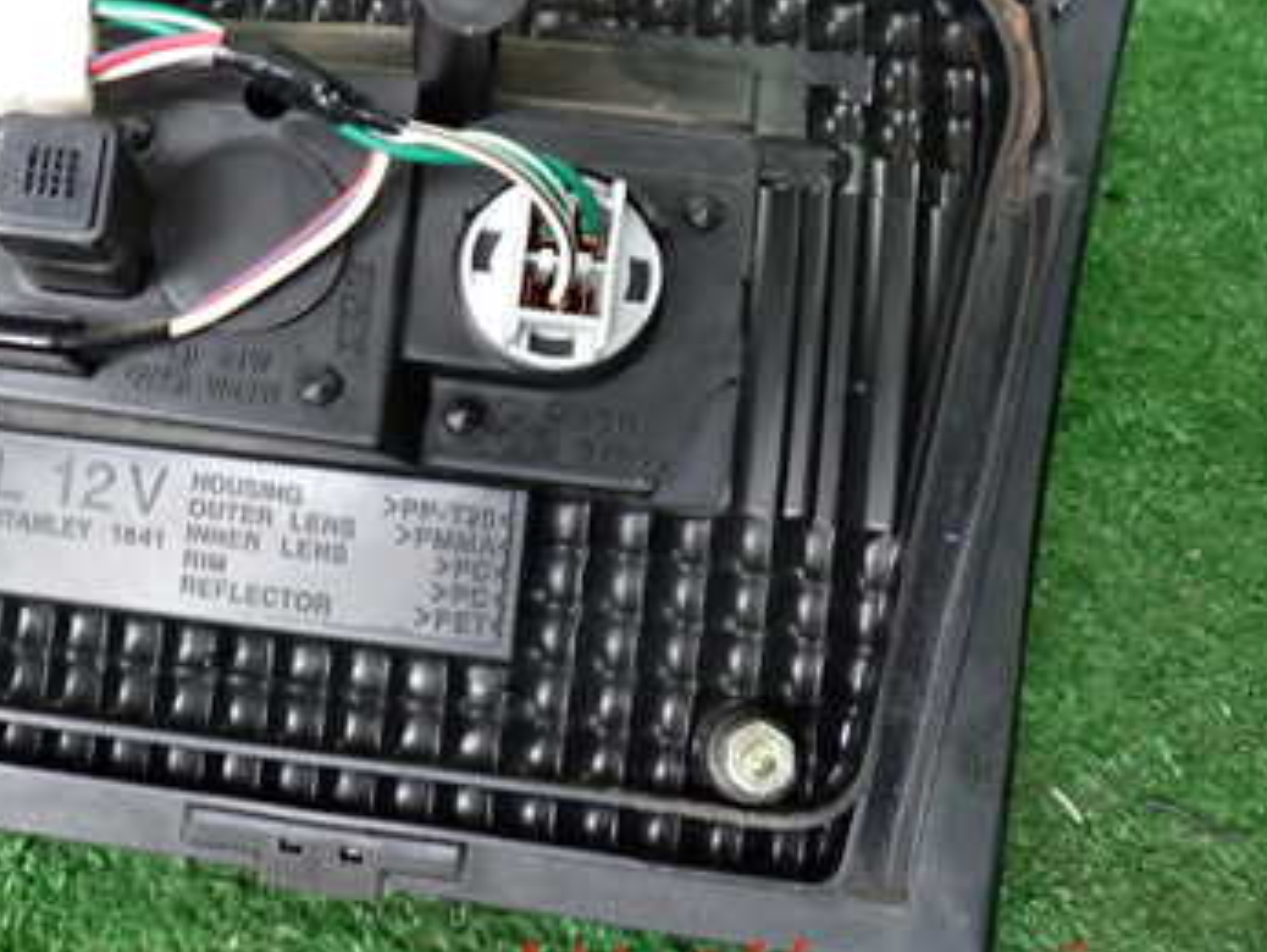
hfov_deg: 35.6
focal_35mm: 52
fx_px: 1905
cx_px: 253
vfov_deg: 27.5
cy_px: 201
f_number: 2.3
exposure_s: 1/30
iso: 320
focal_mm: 5.4
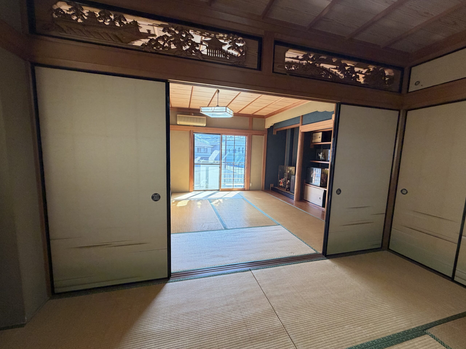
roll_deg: -1.9
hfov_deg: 102.1
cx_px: 233
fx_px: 188
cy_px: 174
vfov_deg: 85.7
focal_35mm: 14
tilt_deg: -6.4
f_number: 2.2
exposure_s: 1/60
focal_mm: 2.22
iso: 200
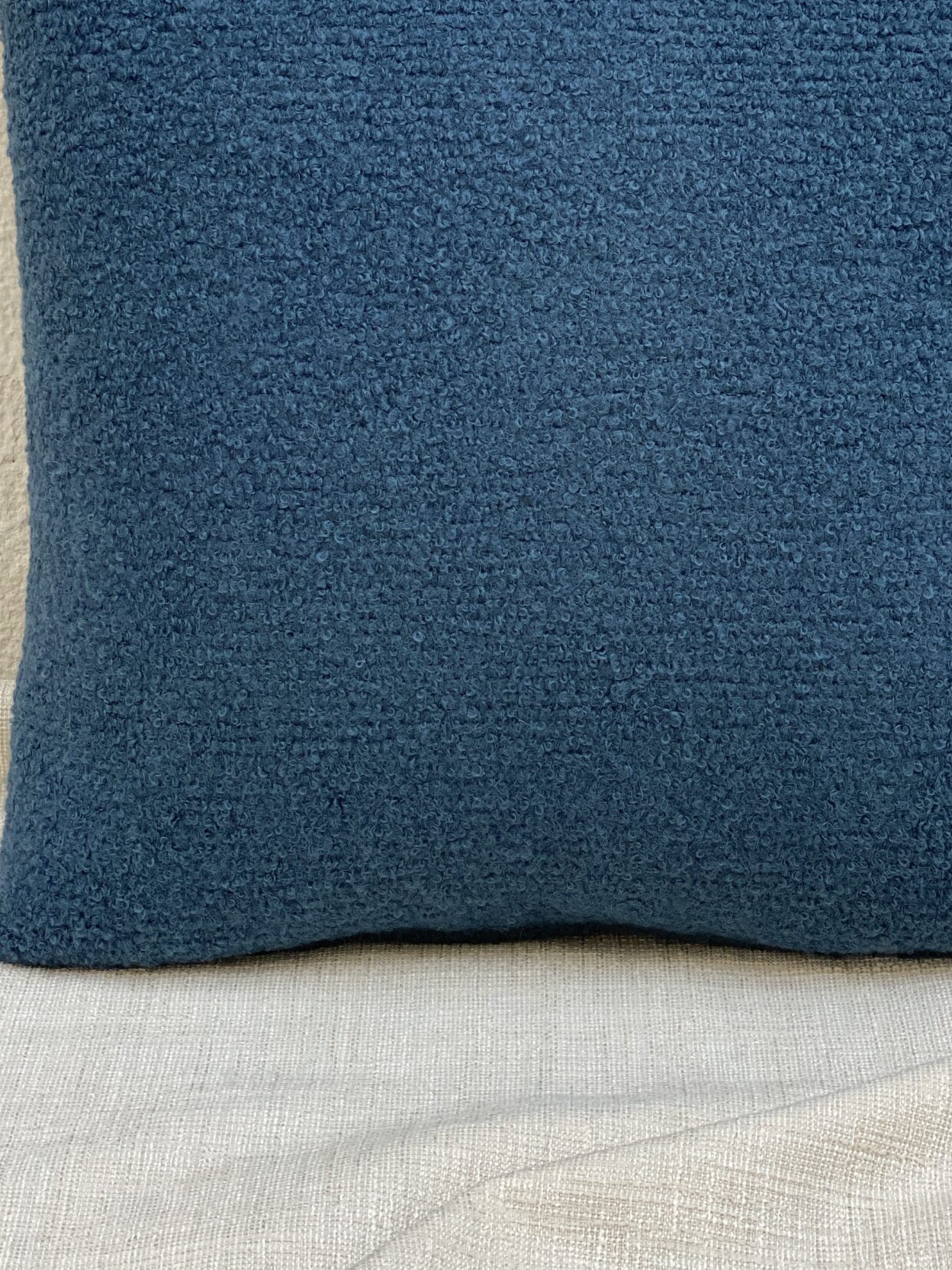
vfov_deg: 24.3
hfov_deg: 18.4
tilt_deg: -17.3
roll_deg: +0.7
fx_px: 2934
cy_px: 447
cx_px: 552
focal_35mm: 80
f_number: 2
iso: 64
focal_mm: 6
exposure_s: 1/122
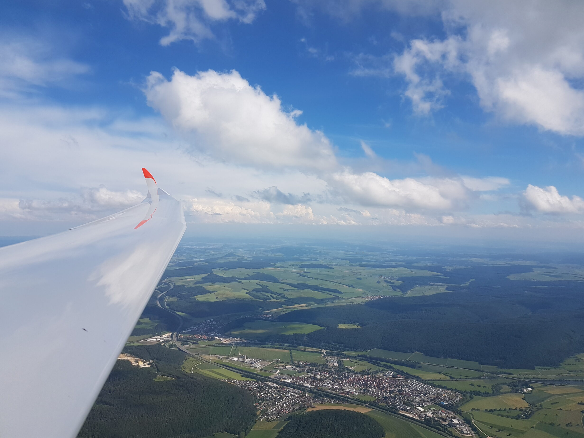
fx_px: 456
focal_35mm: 27
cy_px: 212
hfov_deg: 65.3
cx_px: 296
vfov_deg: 51.3
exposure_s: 1/3120
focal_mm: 4.2
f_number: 1.7
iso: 40
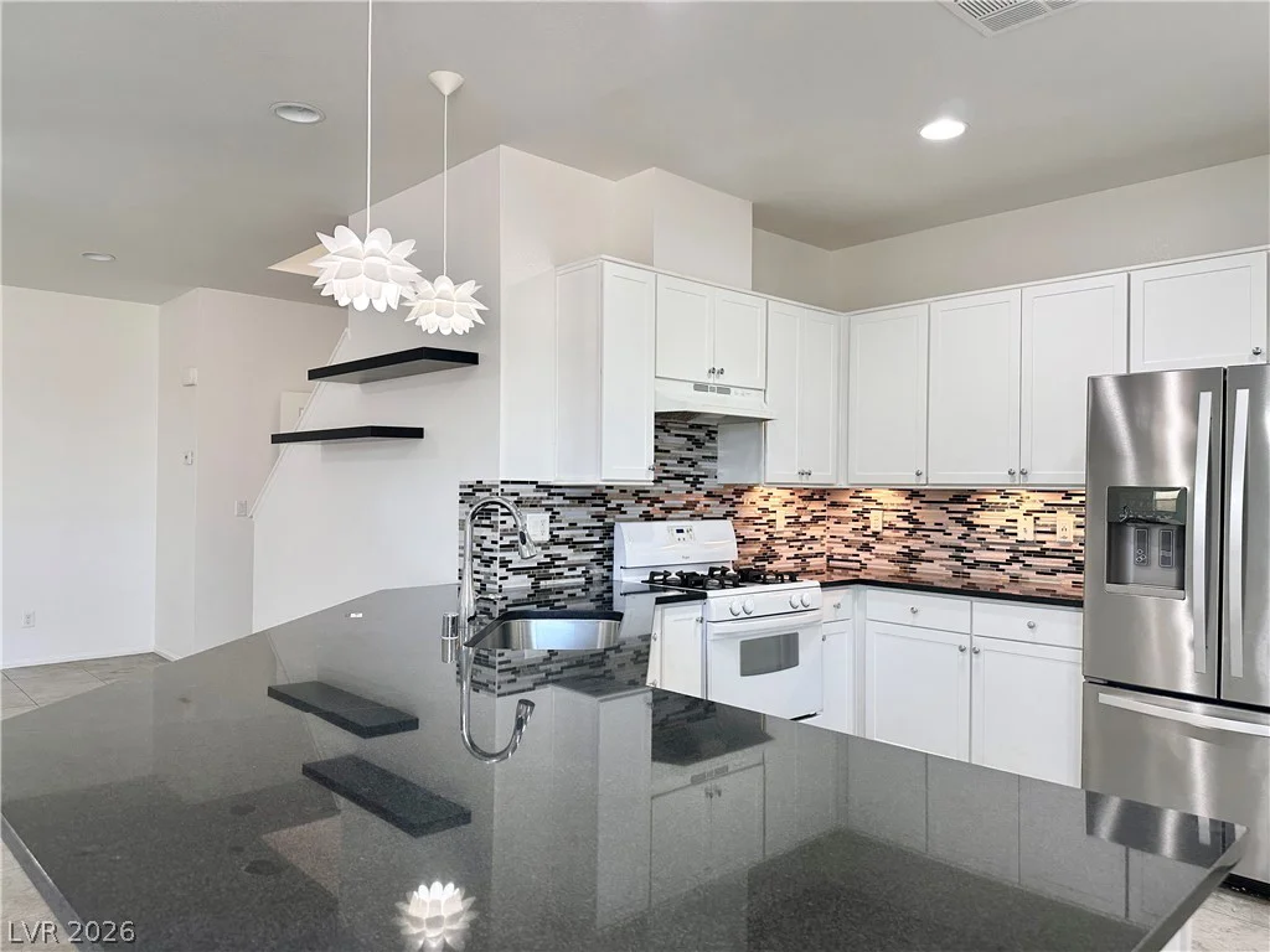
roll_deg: -1.1
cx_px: 635
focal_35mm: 24
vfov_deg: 56.8
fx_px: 881
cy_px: 476
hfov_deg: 71.6
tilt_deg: +0.3
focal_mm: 6.86
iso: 160
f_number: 1.78
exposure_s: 1/120
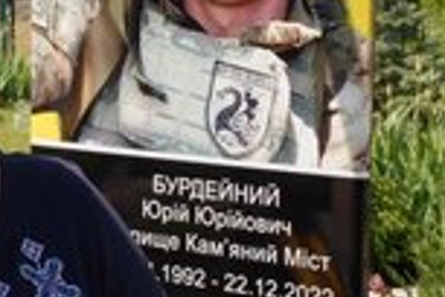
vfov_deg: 8.1
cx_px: 35
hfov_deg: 12.0
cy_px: 147
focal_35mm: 170
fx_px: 2101
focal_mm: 65
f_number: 22
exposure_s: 1/100
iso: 800
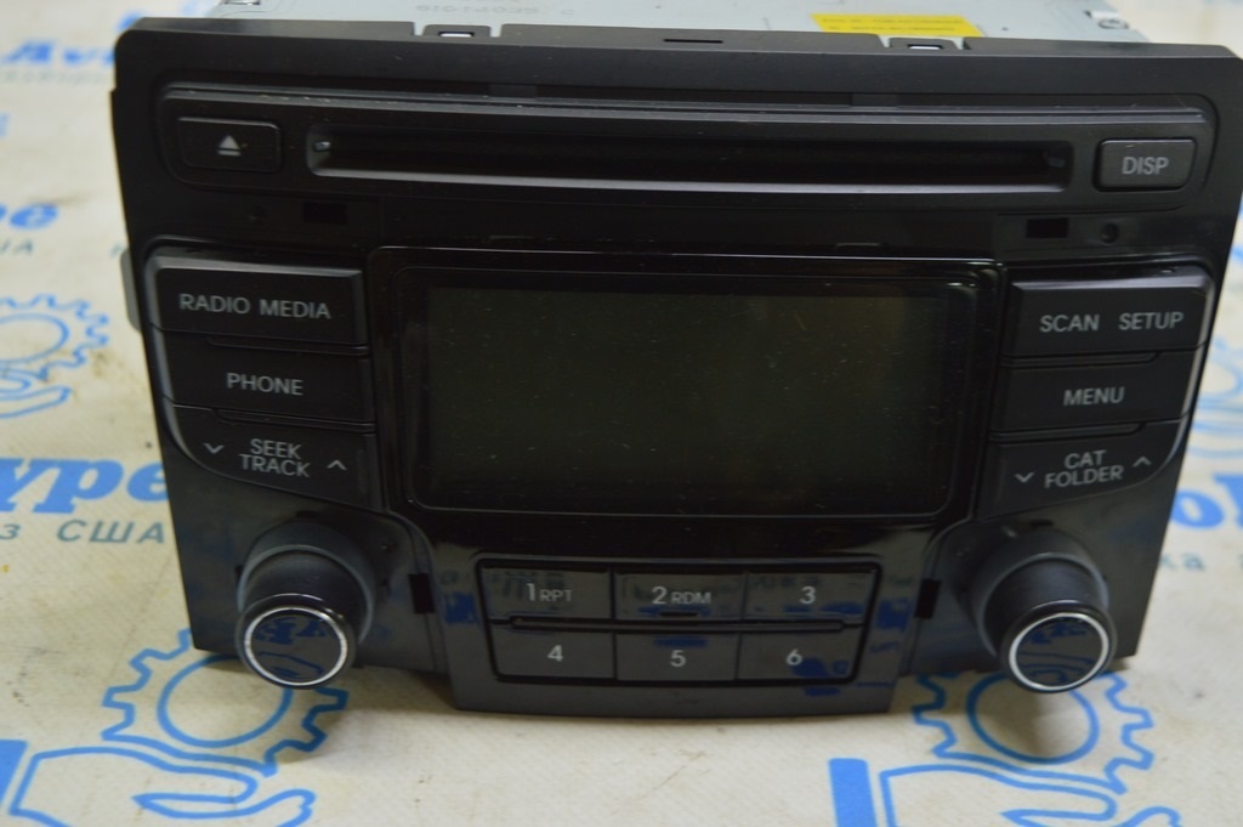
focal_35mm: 45
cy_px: 414
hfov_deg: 43.6
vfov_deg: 29.8
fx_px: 1552
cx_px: 622
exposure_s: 1/20
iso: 400
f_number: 5.6
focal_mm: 30
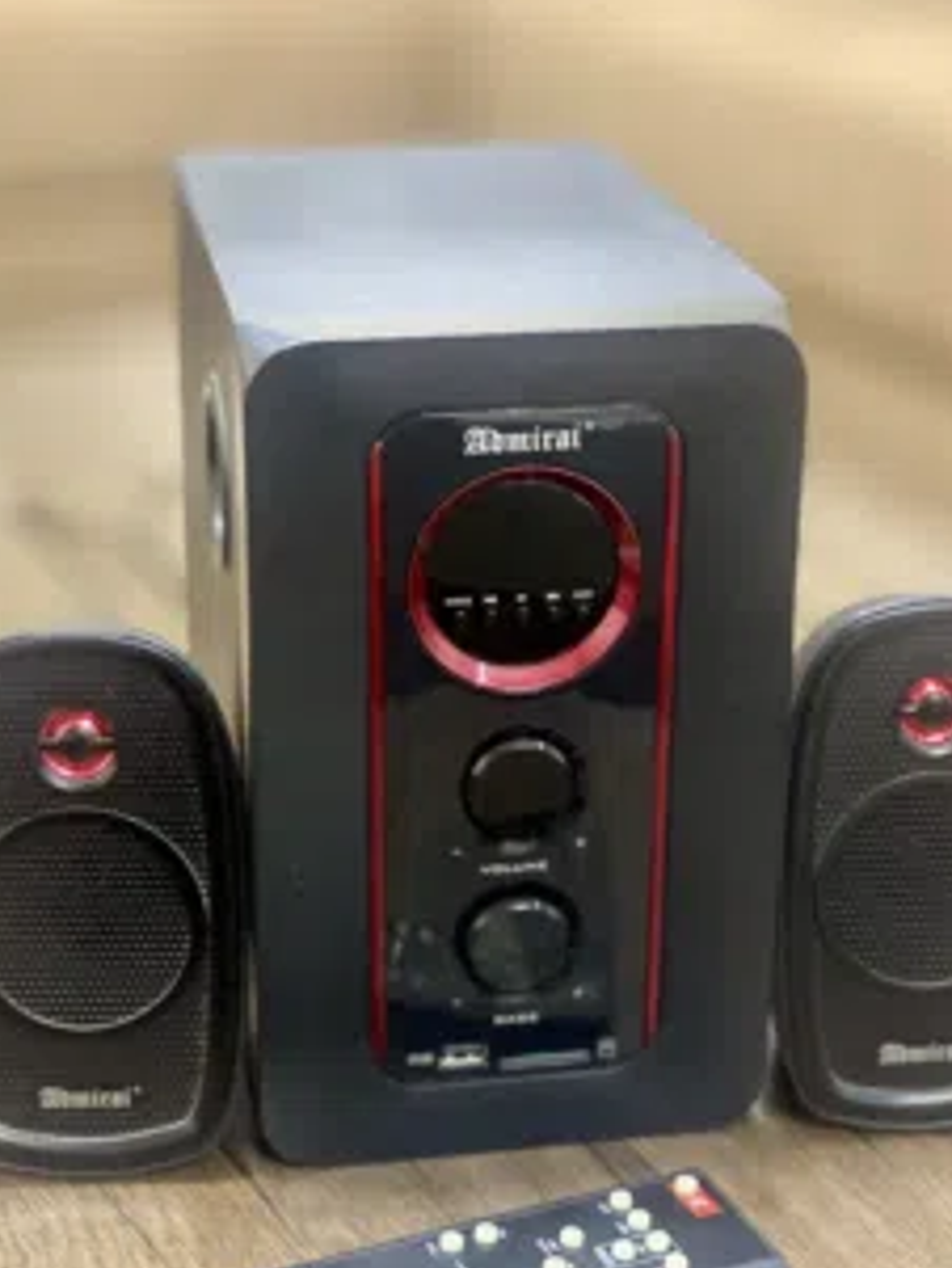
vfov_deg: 28.1
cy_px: 678
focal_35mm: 69
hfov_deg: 21.3
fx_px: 2528
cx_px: 447
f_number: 2
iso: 500
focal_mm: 6
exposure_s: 1/20
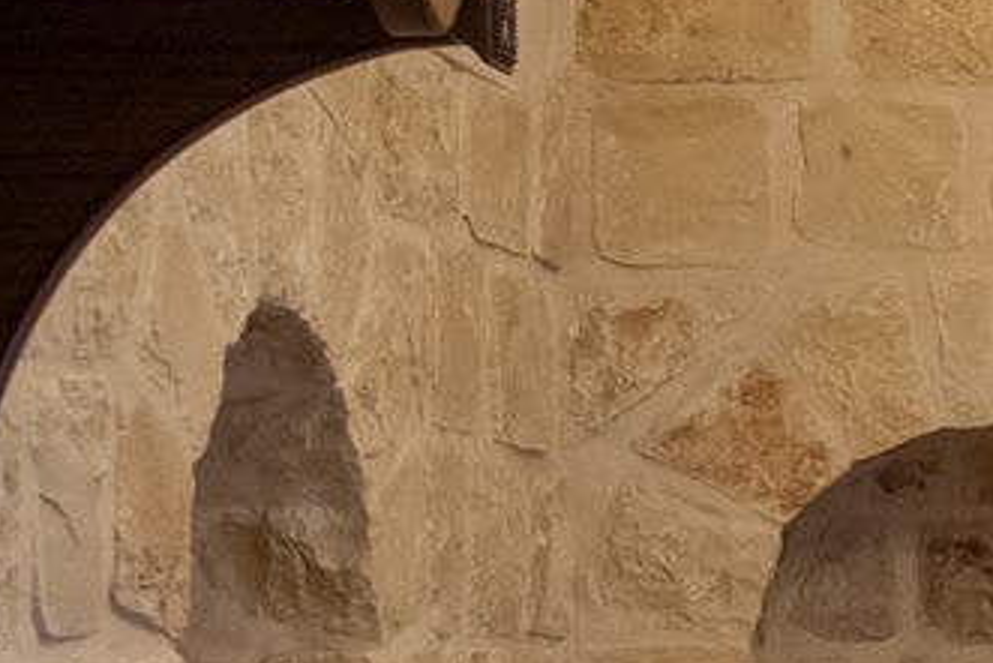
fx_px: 4001
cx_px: 1695
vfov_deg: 9.4
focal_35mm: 145
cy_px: 662
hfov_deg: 13.0
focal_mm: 16
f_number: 2.8
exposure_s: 1/160
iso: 1600
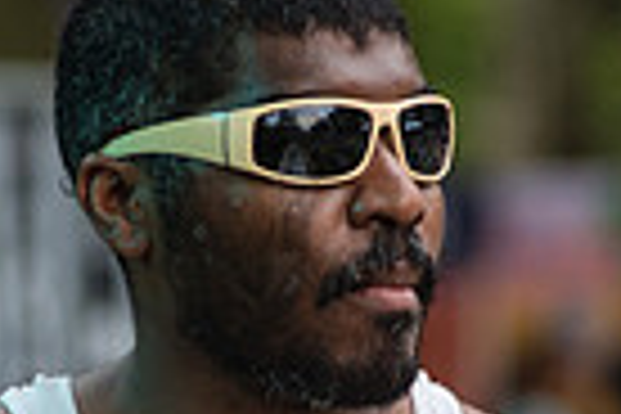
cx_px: 292
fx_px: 12350
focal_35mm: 716
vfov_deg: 1.9
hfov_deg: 2.9
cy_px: 650
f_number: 4
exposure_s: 1/640
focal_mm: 170
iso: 500
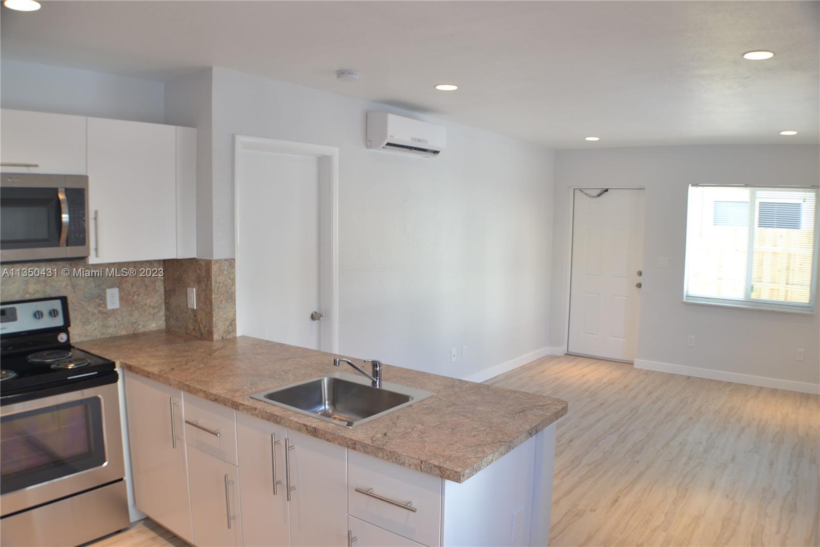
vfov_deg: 40.0
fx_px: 751
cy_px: 274
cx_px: 410
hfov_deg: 57.2
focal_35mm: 33
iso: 100
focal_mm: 22
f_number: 5
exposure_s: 1/10
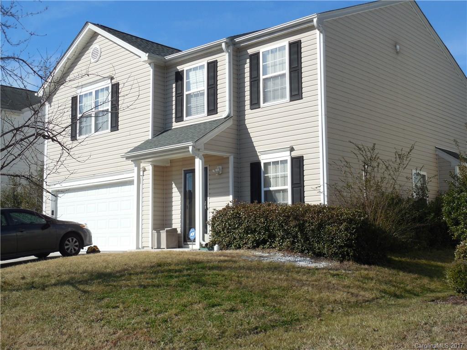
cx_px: 234
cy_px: 175
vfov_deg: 33.6
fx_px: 580
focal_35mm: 43
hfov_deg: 43.9
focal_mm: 7.8
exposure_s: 1/1250
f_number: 3.9
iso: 125
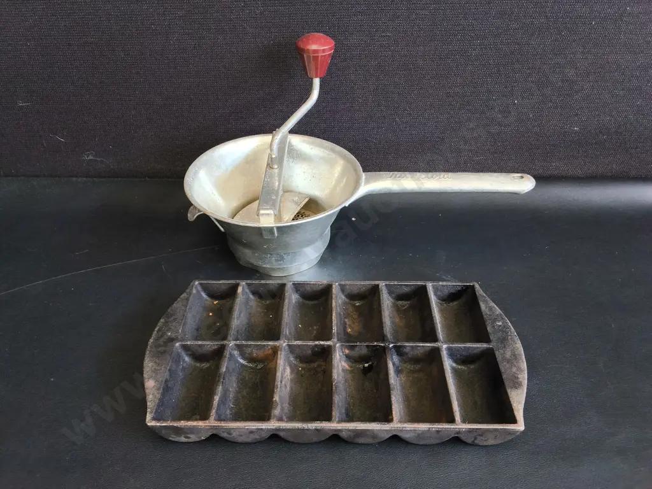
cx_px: 326
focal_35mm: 27
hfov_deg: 65.3
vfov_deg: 51.4
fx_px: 509
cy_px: 244
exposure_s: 1/100
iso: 250
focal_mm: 2.87
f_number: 2
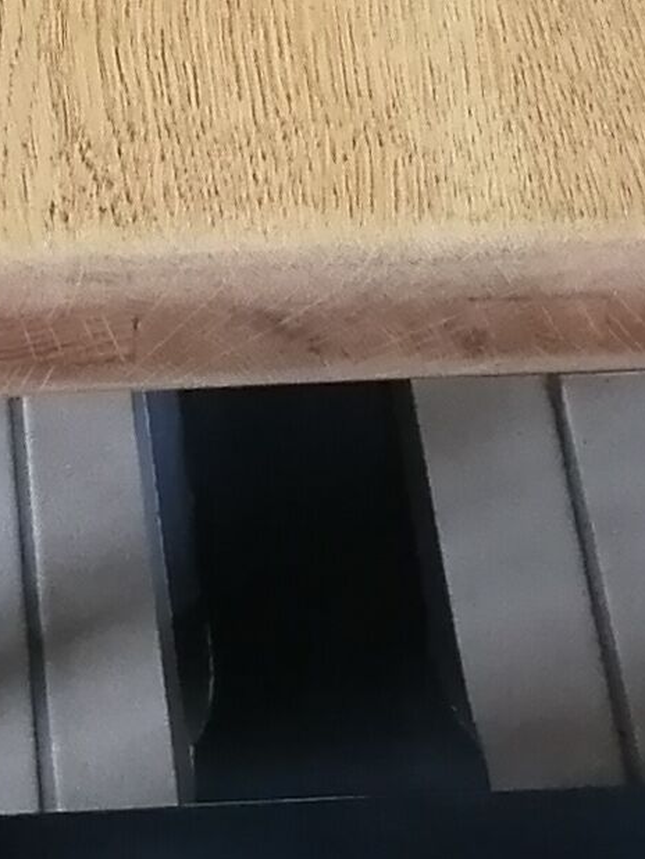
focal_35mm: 175
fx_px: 4345
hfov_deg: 8.5
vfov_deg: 10.8
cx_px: 242
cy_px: -470
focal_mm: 3.6
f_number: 1.8
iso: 160
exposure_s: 1/33.3
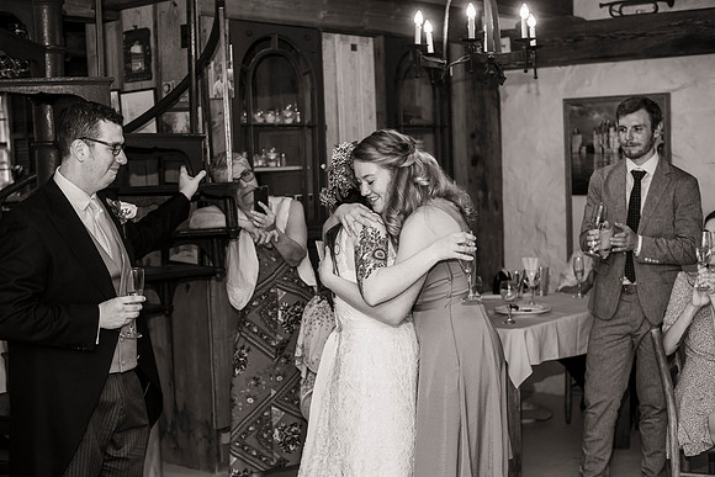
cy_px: 238
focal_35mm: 50
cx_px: 358
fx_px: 993
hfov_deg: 39.6
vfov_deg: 27.0
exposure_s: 1/100
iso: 500
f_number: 3.2
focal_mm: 50
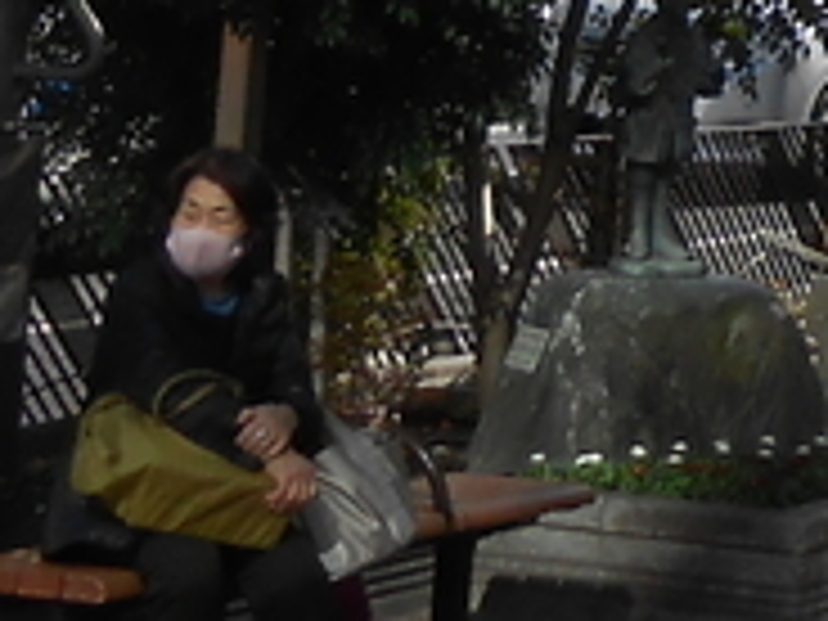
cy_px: -986
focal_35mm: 170
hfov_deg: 10.9
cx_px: 1467
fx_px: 4066
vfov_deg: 7.9
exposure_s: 1/800
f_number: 3.5
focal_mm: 4.6
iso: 80
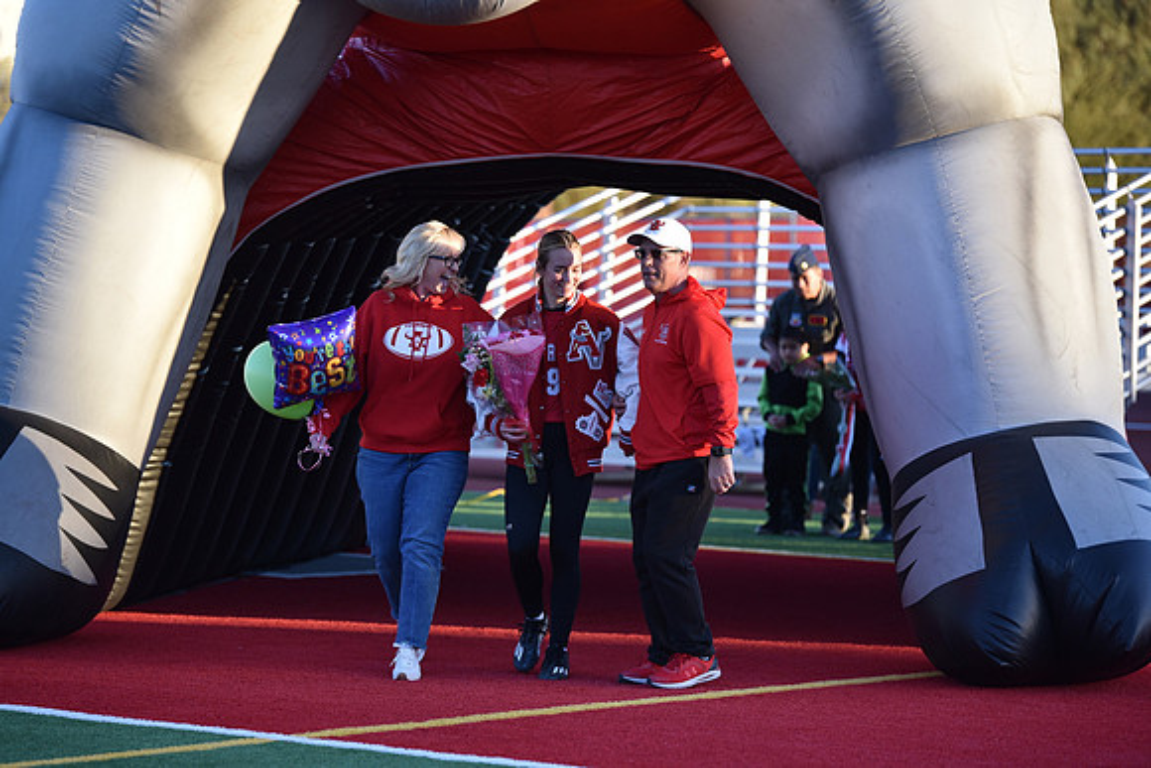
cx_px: 576
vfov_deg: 9.5
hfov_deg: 14.2
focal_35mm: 145
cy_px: 384
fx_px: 4637
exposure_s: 1/640
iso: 280
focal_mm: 145
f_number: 2.8
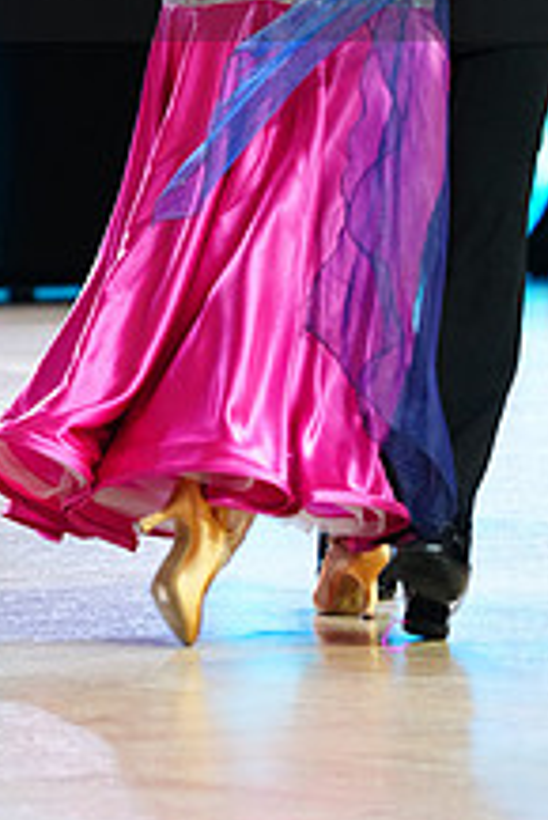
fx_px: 8845
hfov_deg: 3.5
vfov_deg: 5.3
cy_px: -83
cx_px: 221
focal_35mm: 388
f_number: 4
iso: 2500
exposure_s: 1/320
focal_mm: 145
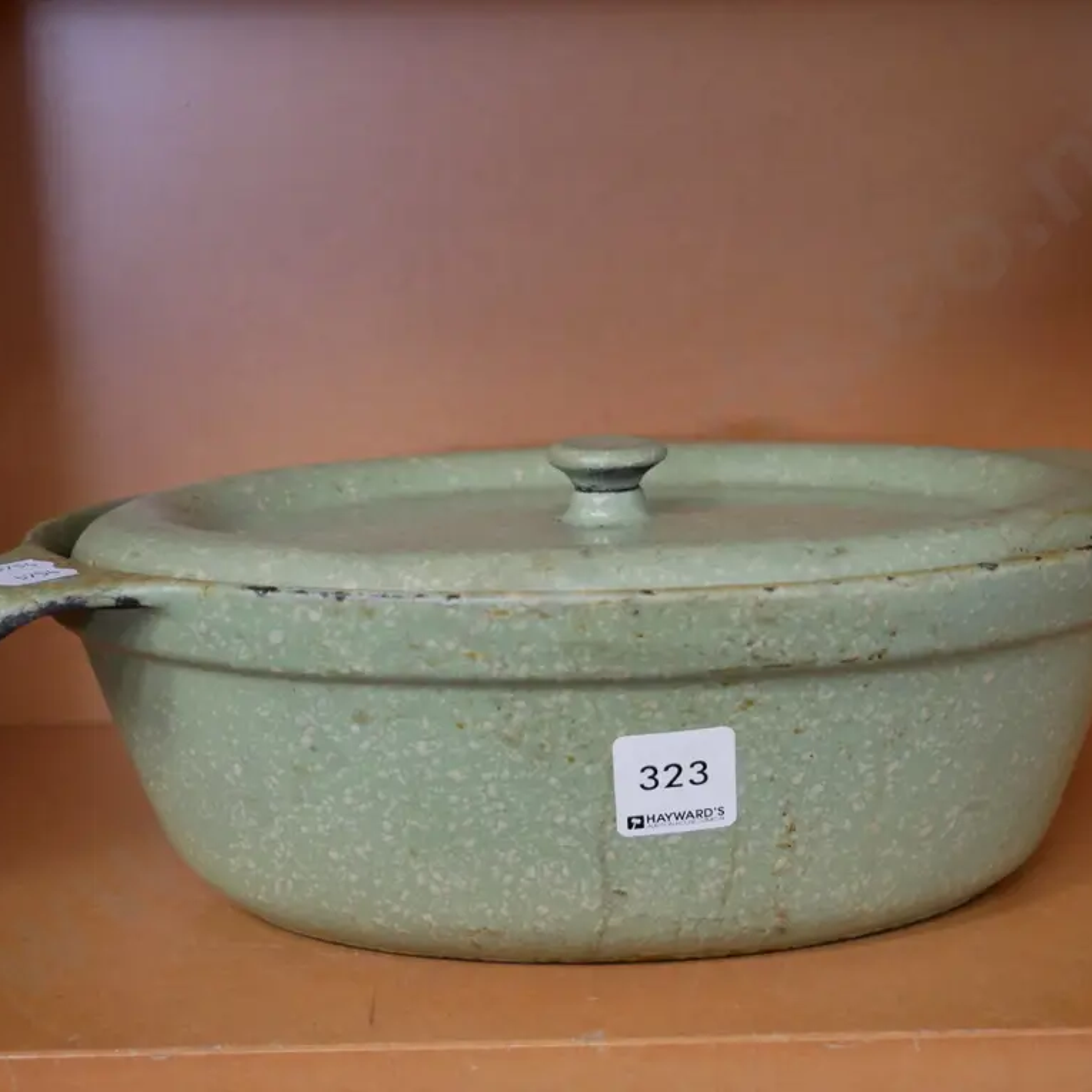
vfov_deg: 32.8
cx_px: 576
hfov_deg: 32.8
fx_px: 1856
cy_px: 546
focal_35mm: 52
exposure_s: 1/60
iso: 1600
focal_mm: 22
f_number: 4.2
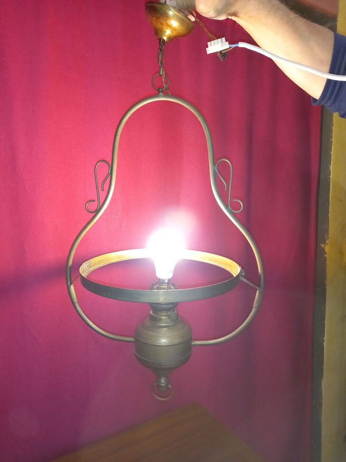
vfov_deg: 69.4
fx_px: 333
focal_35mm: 25
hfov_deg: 54.9
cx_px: 173
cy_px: 231
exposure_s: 1/33.3
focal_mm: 4.6
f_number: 2
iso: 200
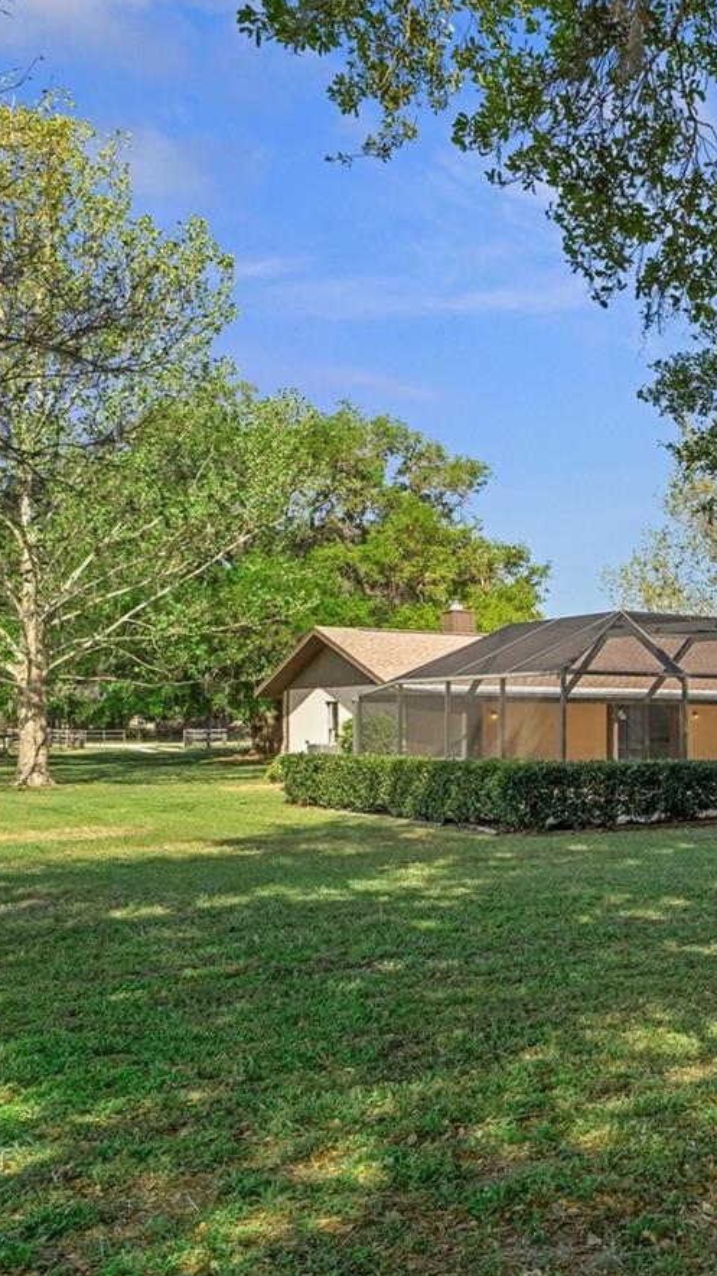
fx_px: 1249
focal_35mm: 37
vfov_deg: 53.9
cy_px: 723
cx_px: 860
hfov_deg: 28.0
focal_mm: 13
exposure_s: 1/500
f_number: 8
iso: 320
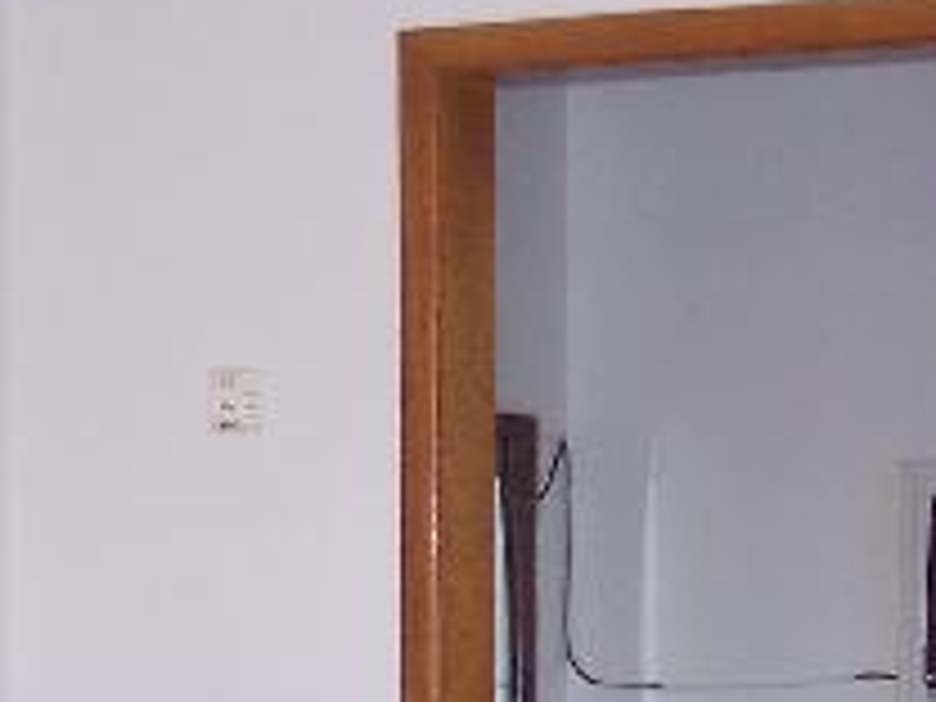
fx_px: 3948
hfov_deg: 13.5
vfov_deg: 10.0
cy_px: 922
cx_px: 495
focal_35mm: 146
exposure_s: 1/60
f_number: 2.8
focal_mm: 8
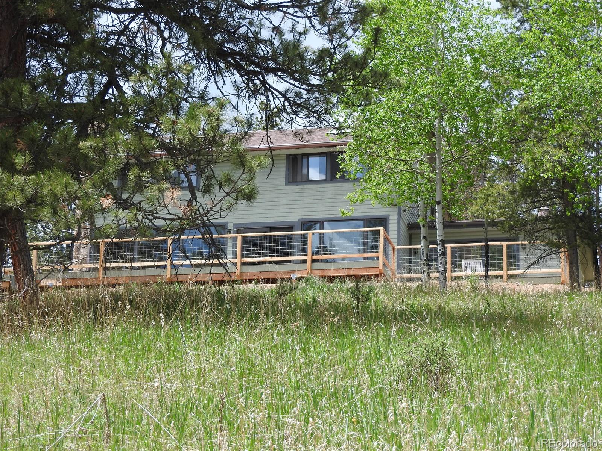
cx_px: 301
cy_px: 226
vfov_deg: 14.1
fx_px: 1826
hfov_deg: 18.7
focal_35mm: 105
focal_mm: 18.8
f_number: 4.8
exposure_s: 1/320
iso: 100
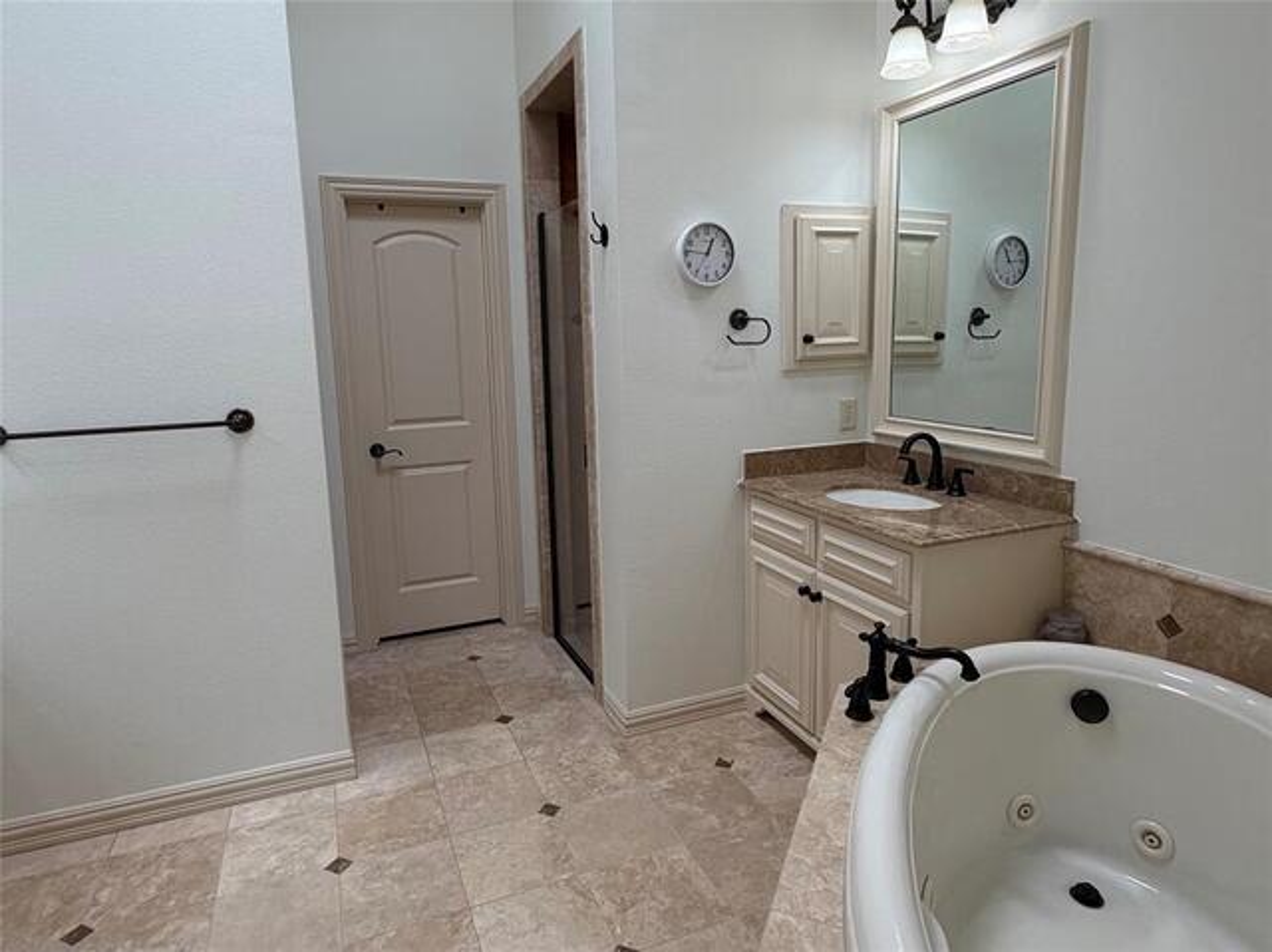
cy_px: 476
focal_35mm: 14
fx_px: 514
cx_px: 636
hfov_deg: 102.1
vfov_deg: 85.6
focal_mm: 2.22
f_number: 2.2
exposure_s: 1/120
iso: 50
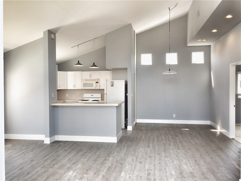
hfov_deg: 61.7
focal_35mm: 29
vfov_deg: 48.2
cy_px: 90
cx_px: 120
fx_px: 202
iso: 40
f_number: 2.2
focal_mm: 4.15
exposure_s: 1/60
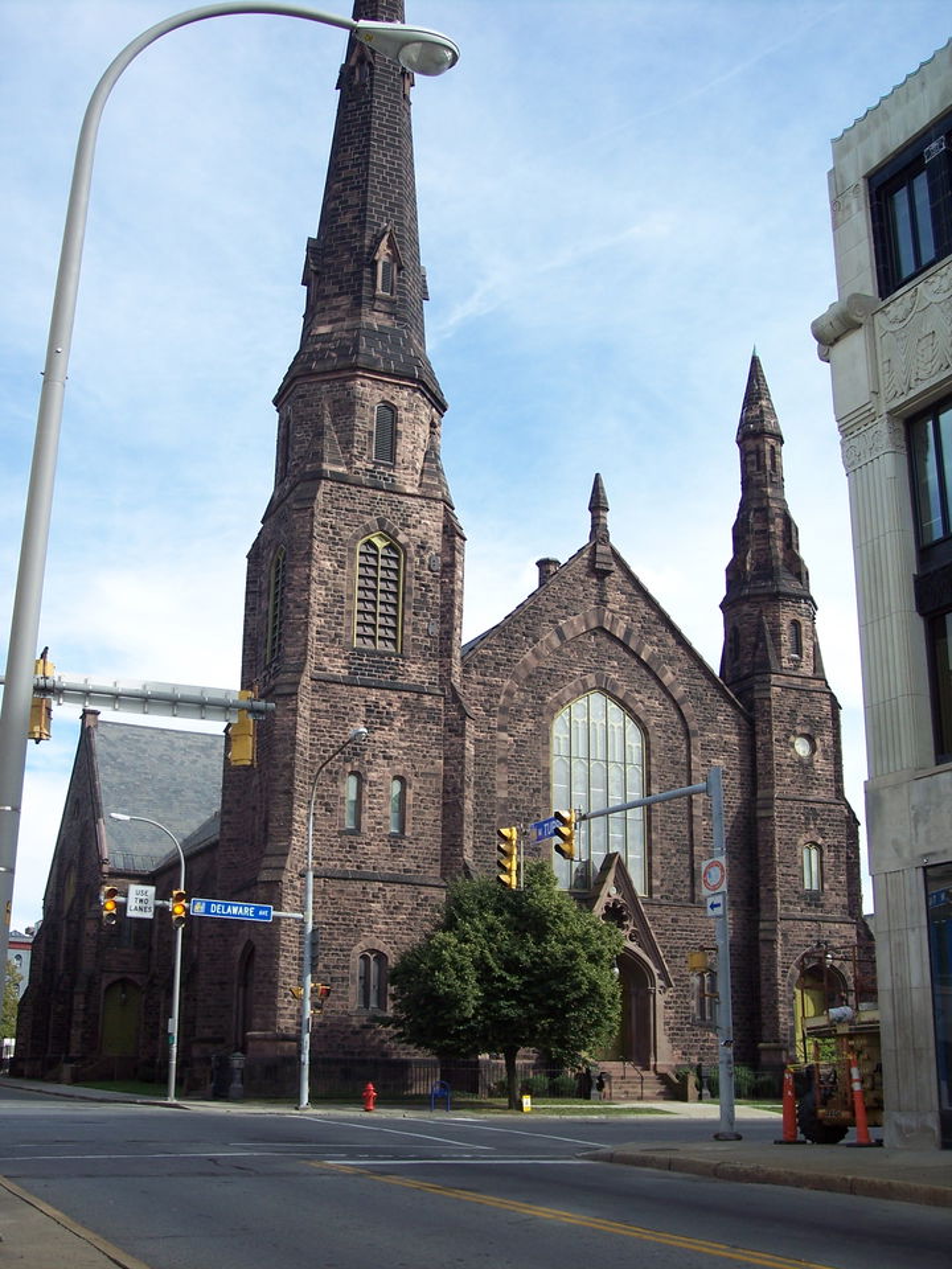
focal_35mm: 39
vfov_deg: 47.9
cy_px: 634
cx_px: 476
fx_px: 1430
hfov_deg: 36.8
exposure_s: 1/500
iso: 100
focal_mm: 8
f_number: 3.4
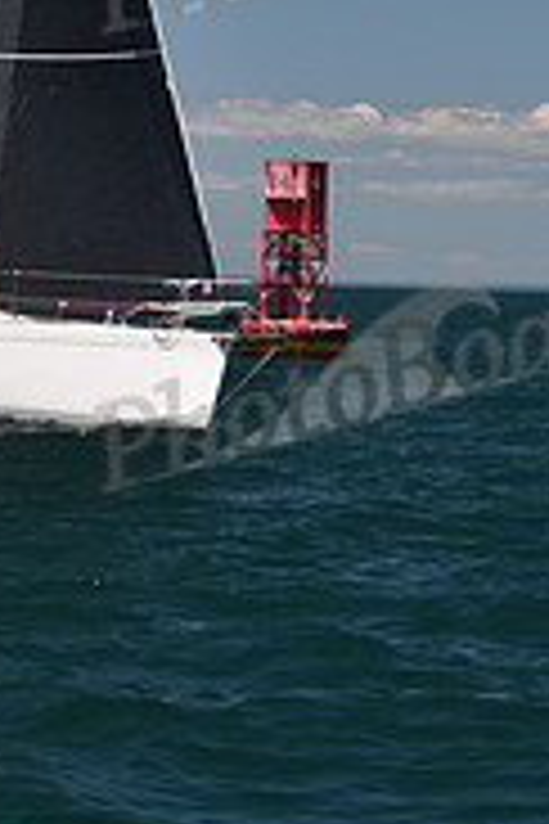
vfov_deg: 8.0
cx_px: -137
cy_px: -252
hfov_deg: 5.4
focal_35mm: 254
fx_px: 5810
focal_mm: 80
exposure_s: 1/800
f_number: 5.6
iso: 250
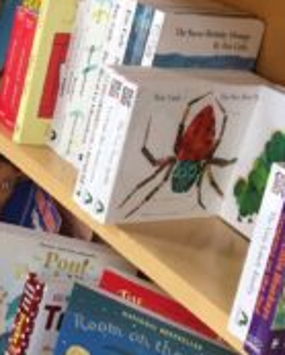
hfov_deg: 14.1
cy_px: -2
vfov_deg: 19.0
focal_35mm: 98
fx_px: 1031
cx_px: -211
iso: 40
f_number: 2.2
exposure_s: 1/30
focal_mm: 4.2
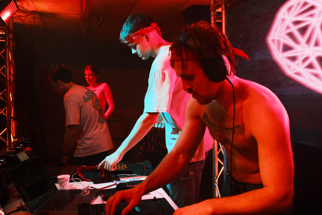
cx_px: 161
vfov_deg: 37.9
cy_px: 108
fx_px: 313
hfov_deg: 54.4
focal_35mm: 35
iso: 4000
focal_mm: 23
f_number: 2.8
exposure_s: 1/180
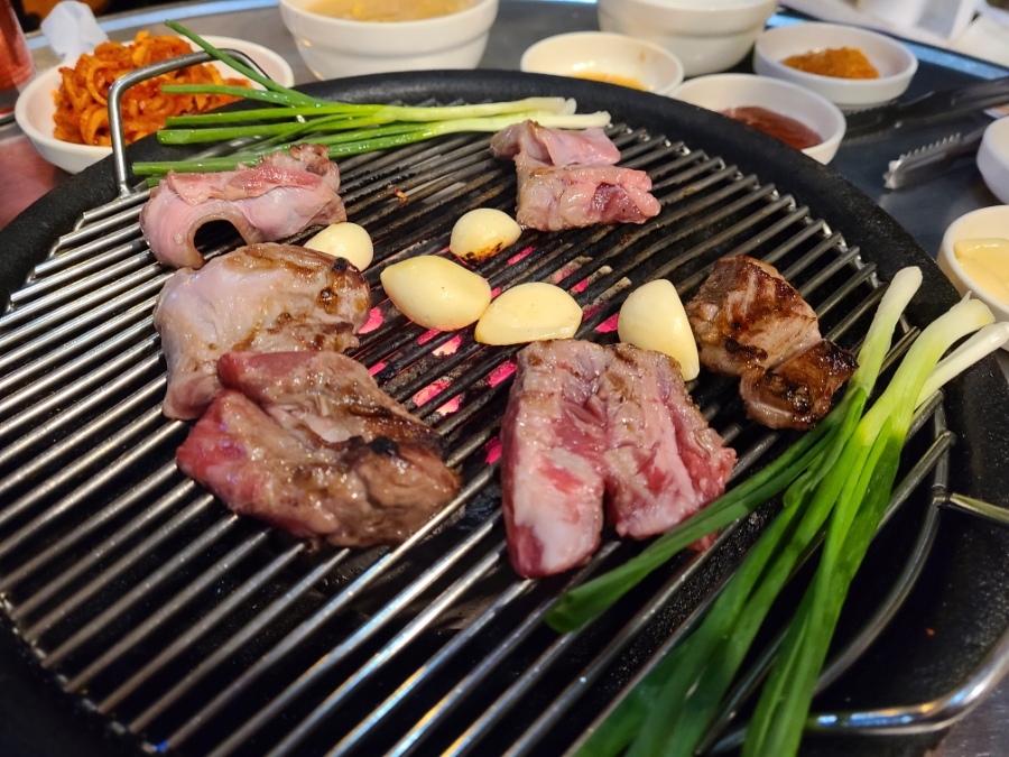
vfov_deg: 53.1
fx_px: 758
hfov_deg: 67.3
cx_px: 504
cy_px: 378
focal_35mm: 26
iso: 640
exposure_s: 1/39.1
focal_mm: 5.4
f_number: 1.8
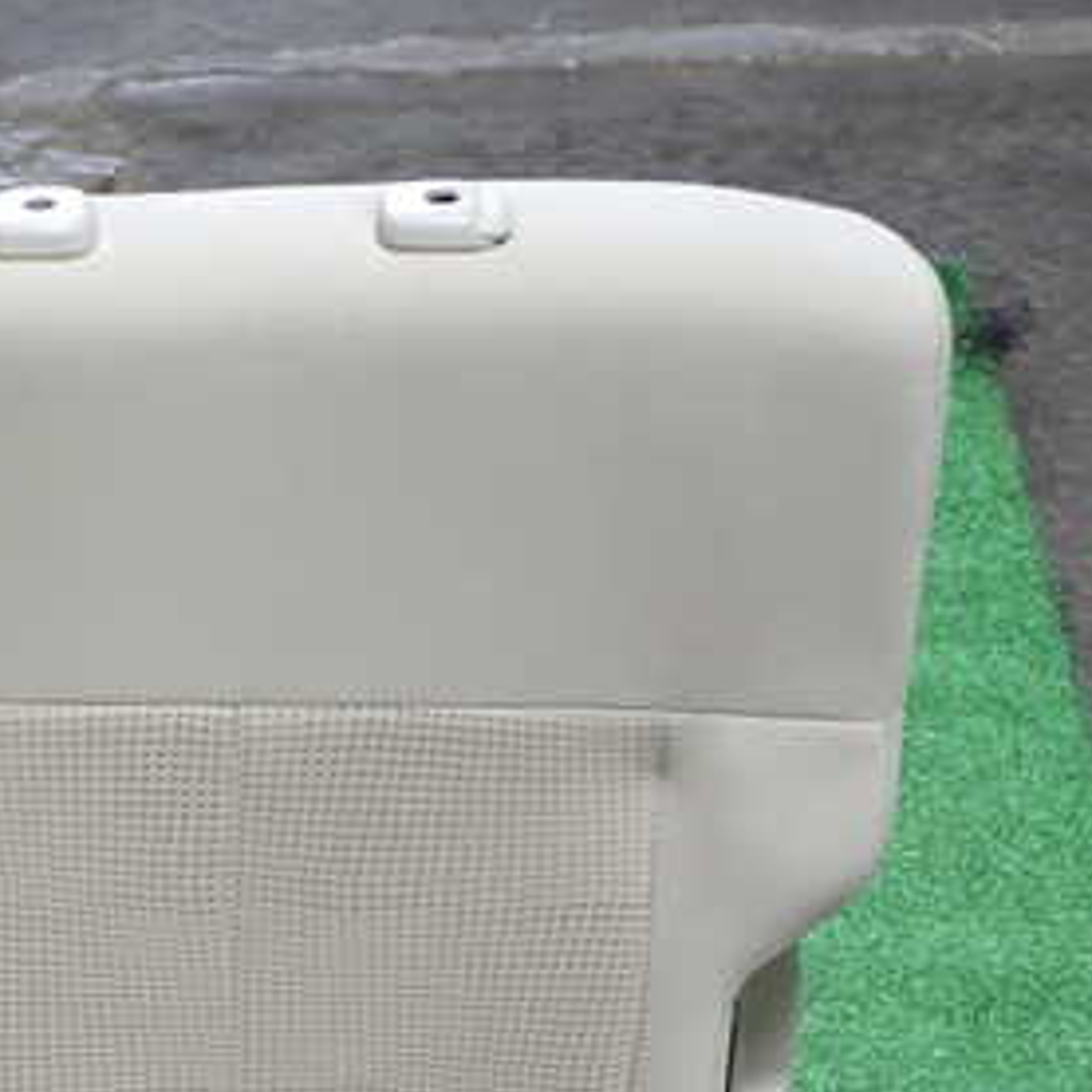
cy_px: 879
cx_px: 67
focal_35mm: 69
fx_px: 2463
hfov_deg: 24.2
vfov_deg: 24.6
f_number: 2.5
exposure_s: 1/60
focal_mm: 6.37
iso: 200
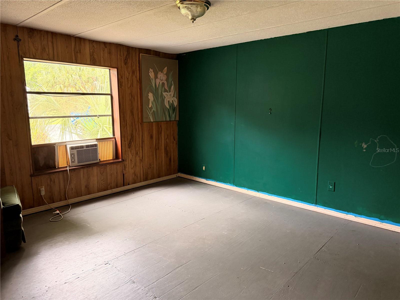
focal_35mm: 24
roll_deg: +0.3
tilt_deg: -9.0
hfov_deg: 71.6
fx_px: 277
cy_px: 150
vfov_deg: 56.8
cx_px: 200
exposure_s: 1/60
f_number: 1.78
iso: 400
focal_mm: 6.76
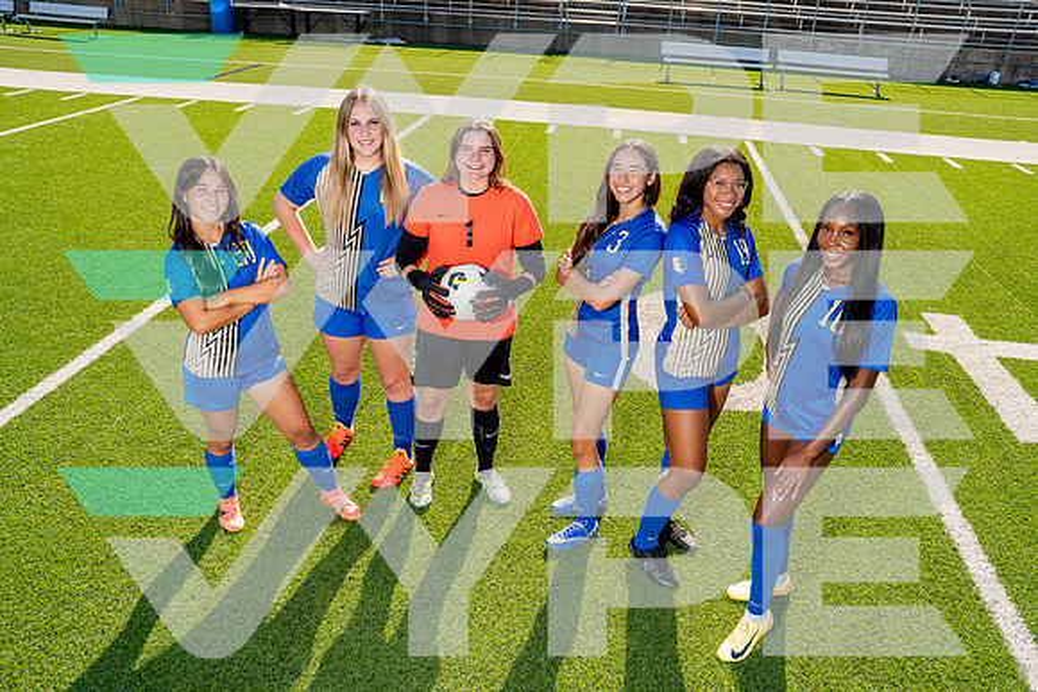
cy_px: 346
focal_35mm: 29
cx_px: 519
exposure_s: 1/250
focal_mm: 29
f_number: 10
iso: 320
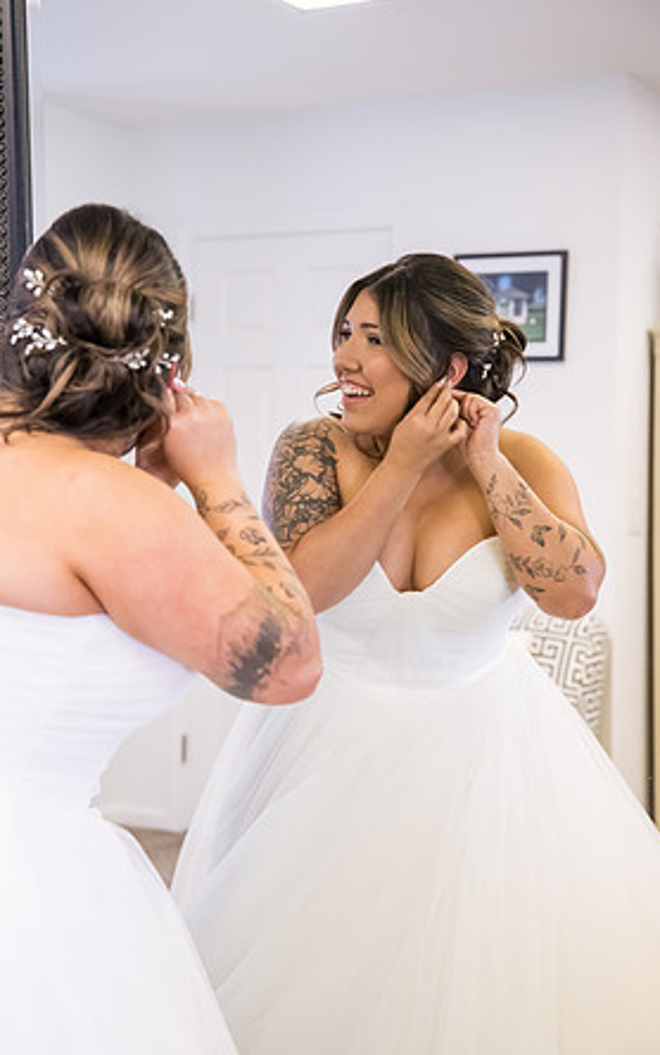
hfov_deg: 20.3
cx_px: 309
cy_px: 530
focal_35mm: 64
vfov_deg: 32.0
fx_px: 1840
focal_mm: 62
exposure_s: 1/320
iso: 5000
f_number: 4
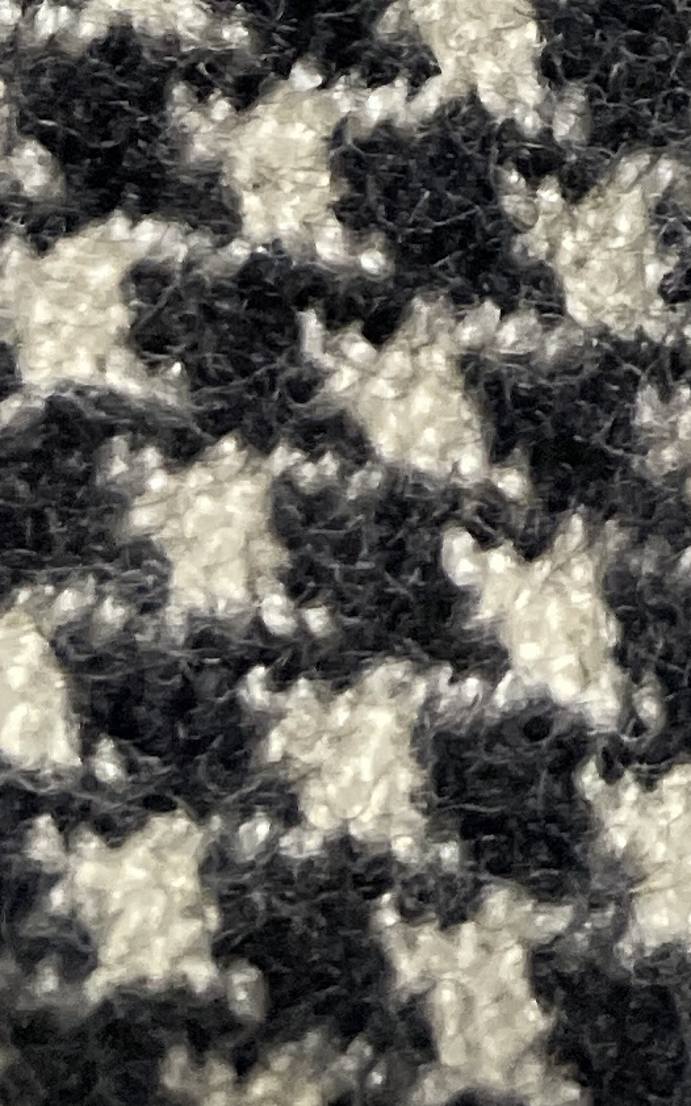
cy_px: -1459
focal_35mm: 132
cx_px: 1223
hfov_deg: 9.5
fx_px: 3979
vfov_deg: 12.7
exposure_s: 1/25
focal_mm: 4.2
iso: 640
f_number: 1.6
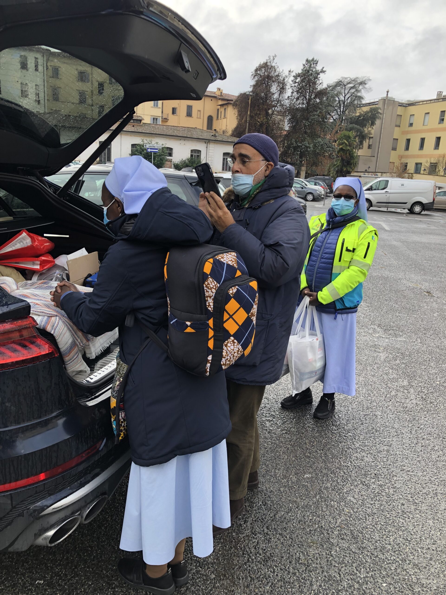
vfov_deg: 63.4
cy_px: 298
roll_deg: -2.8
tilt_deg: -12.8
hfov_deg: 49.7
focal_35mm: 28
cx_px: 223
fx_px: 481
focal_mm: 3.99
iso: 20
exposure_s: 1/279
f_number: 1.8
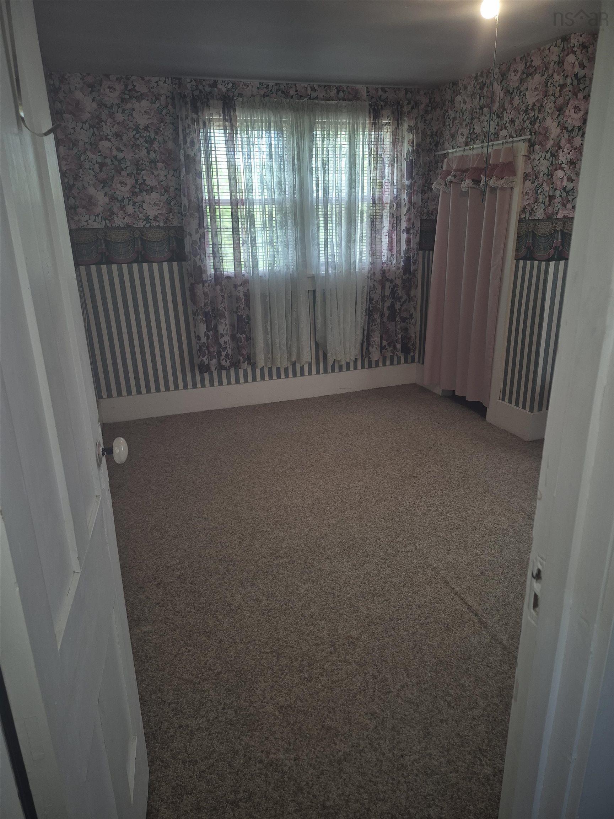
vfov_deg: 73.9
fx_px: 544
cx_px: 307
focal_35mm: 23
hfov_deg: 58.9
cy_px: 410
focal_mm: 5.4
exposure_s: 1/60
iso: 64
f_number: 1.8
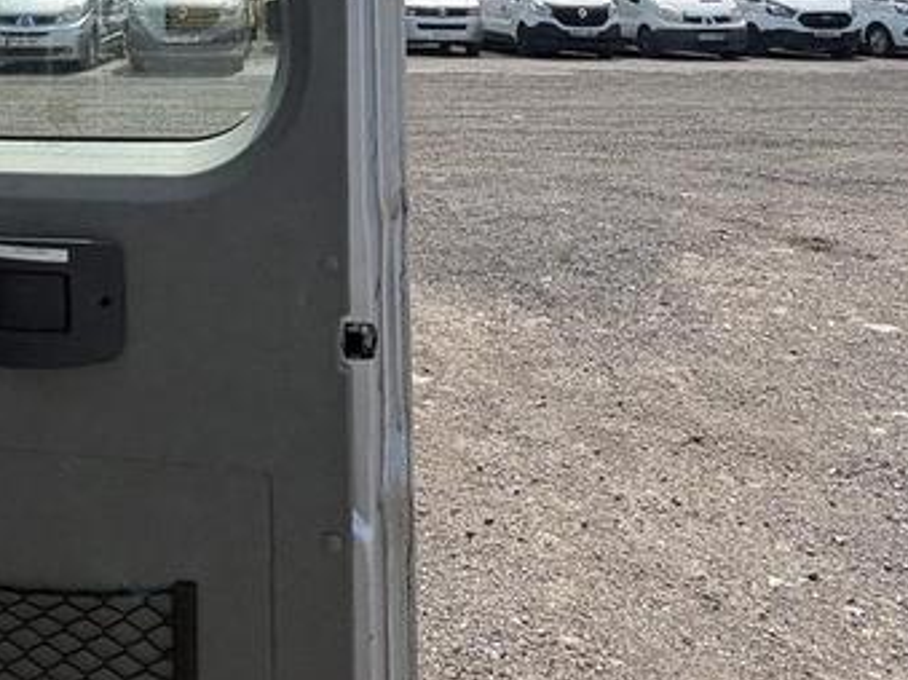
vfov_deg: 34.7
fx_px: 970
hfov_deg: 48.6
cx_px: 252
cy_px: -16
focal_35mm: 37
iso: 50
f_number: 2.2
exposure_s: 1/2674
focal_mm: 2.22
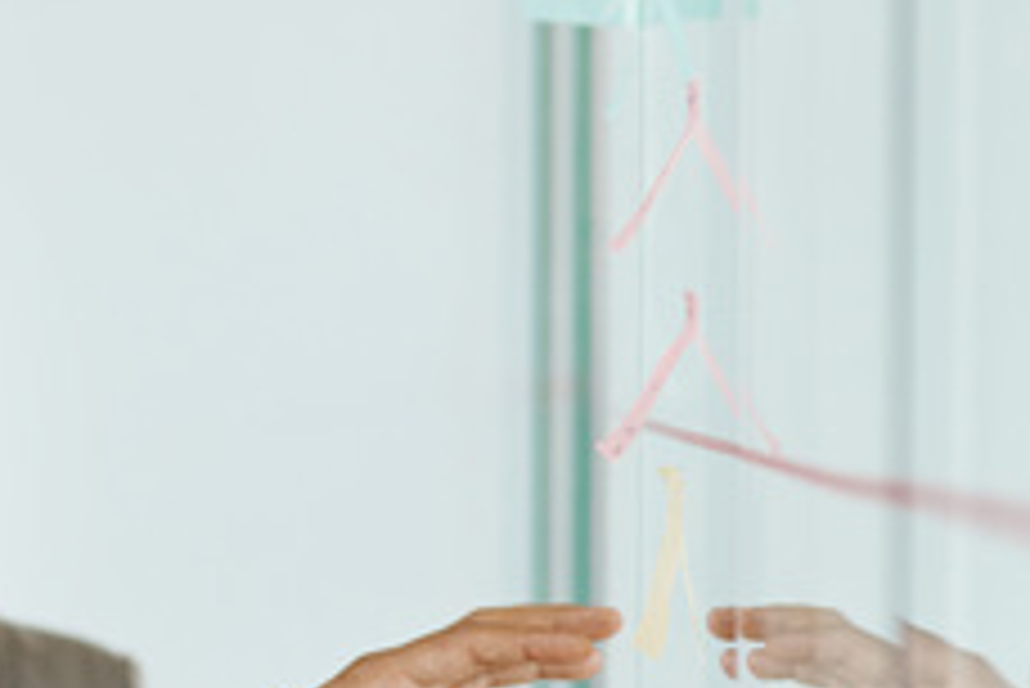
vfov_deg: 4.6
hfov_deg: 6.8
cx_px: -675
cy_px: 764
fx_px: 8503
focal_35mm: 297
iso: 400
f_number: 2.2
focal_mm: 85
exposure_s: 1/250
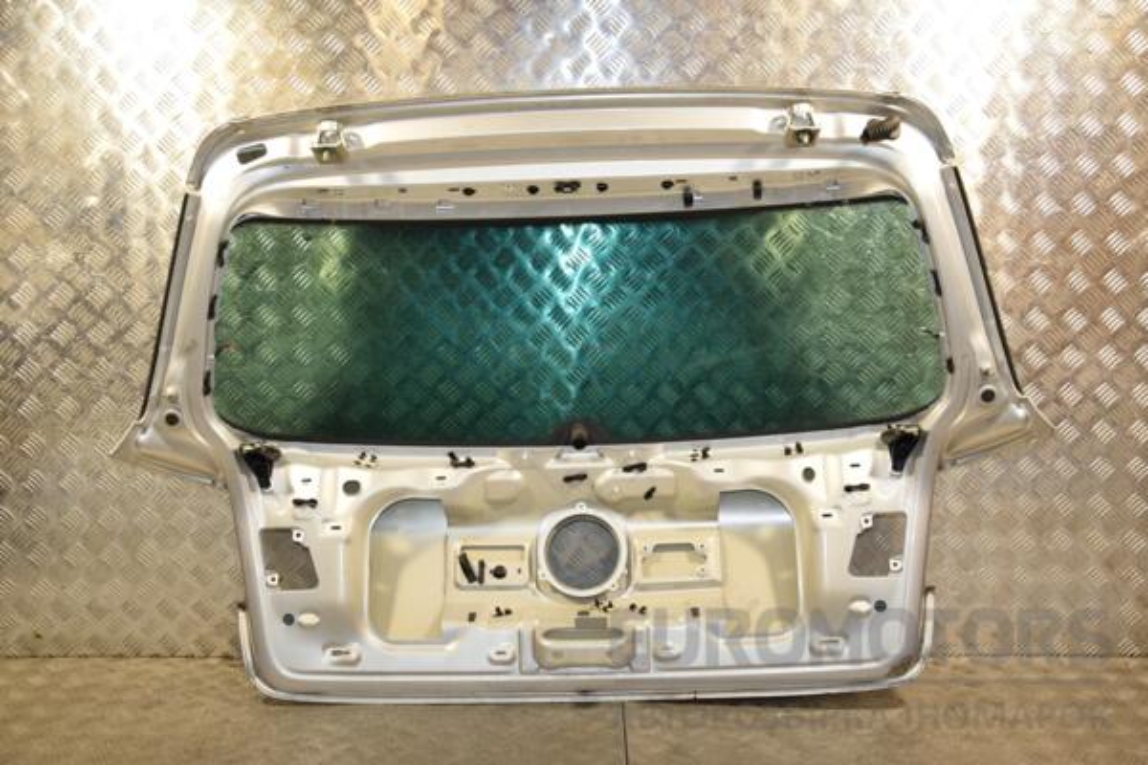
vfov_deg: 36.9
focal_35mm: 36
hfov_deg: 53.1
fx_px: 1148
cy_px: 382
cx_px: 574
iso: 800
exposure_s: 1/200
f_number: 5
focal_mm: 24
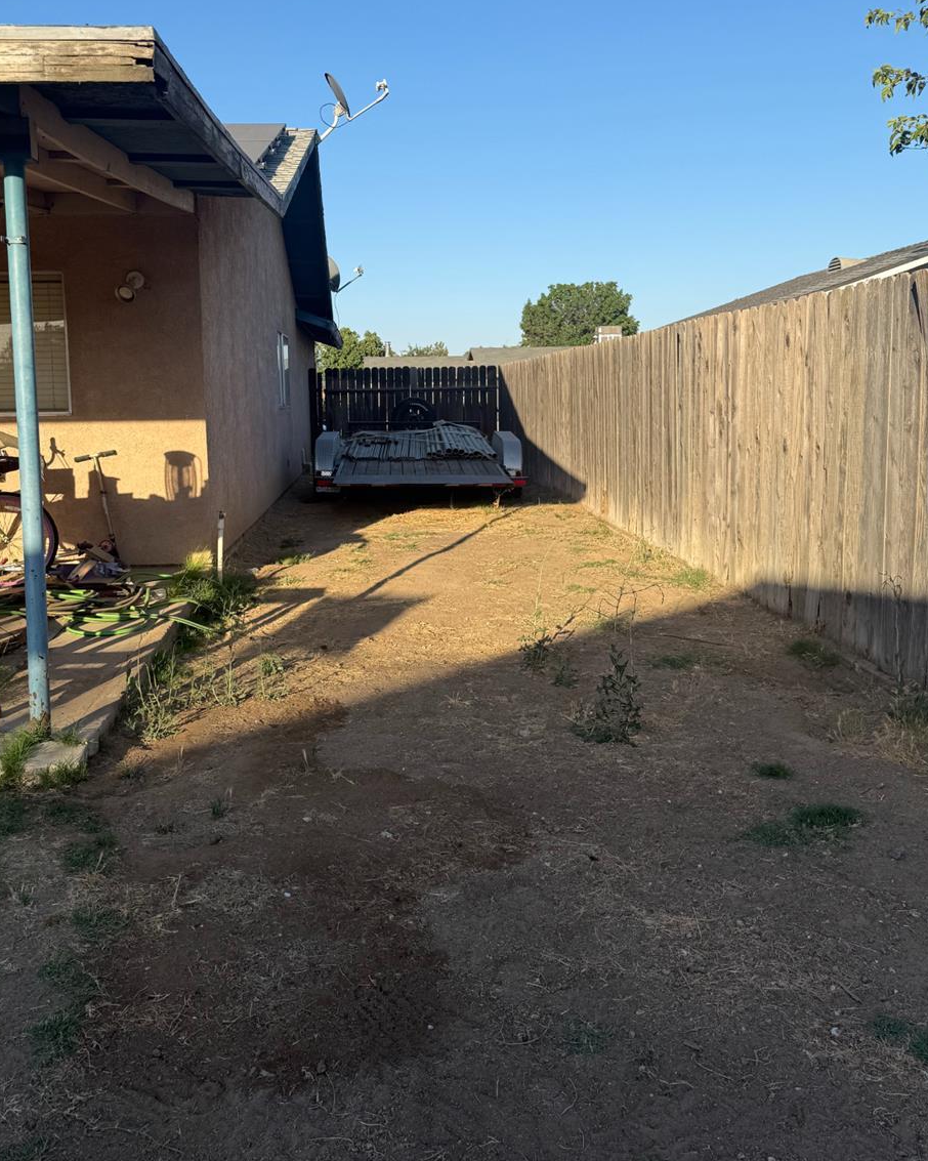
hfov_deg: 47.0
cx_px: 418
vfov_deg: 57.0
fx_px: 1065
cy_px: 511
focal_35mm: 31
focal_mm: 6.76
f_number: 1.78
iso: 80
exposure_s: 1/2801
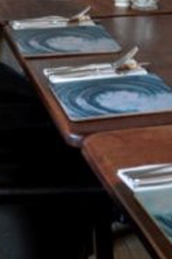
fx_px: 985
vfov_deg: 14.4
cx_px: 26
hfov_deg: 9.9
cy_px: -76
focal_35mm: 137
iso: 800
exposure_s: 1/50
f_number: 3.8
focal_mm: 23
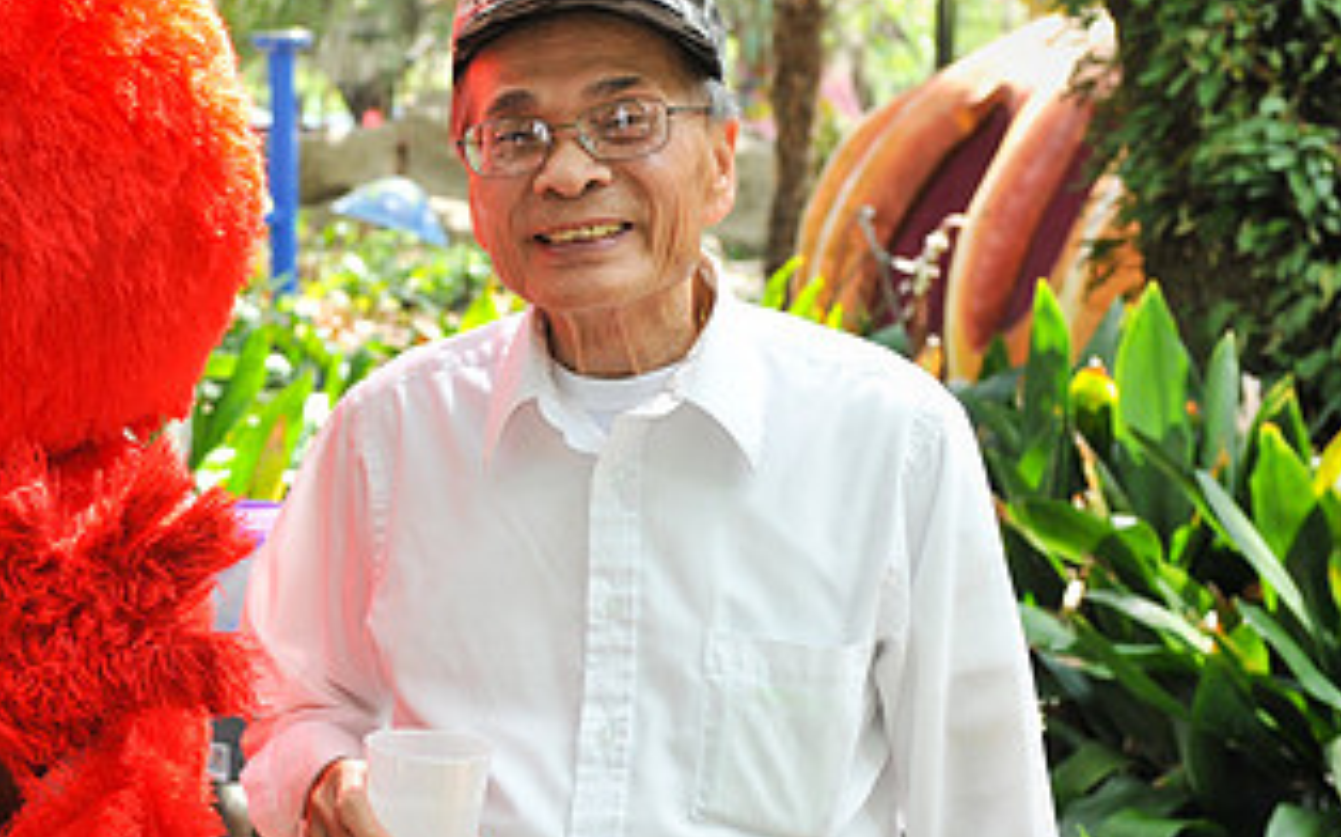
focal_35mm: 94
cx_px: 132
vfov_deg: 13.9
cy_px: 487
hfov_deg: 21.6
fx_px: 3434
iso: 640
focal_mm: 50
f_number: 5.6
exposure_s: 1/250
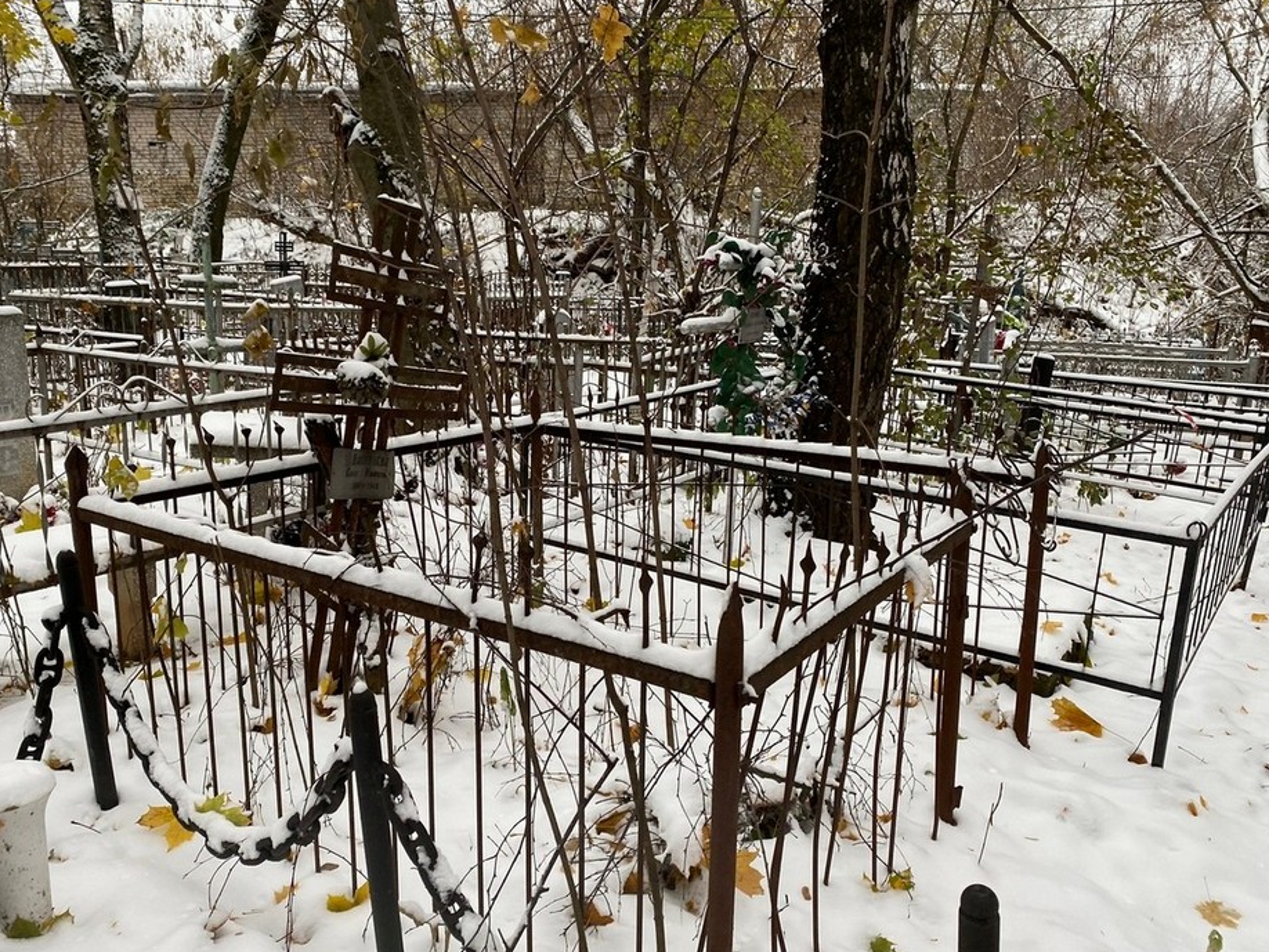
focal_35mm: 29
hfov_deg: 61.6
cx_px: 590
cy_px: 493
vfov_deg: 48.2
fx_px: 1063
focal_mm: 4.25
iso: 50
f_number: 1.8
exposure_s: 1/122
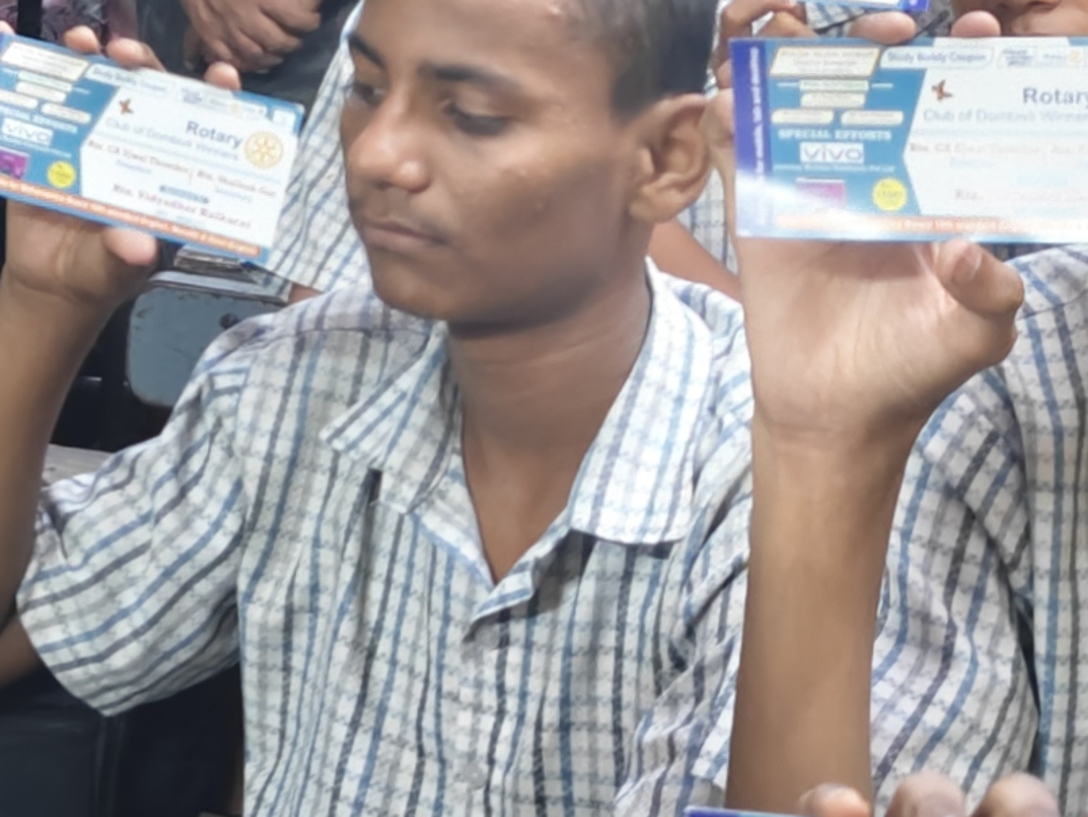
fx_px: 3678
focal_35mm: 117
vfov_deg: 12.3
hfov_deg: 15.3
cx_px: -633
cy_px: -219
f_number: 1.6
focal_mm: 6.06
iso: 400
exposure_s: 1/33
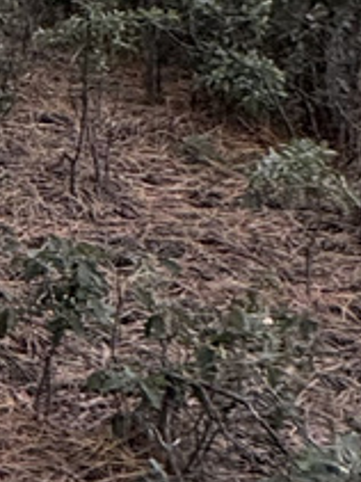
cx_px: -329
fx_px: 1420
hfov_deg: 12.9
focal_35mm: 102
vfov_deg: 18.7
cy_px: -23
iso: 100
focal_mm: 2.22
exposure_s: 1/99
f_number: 2.2
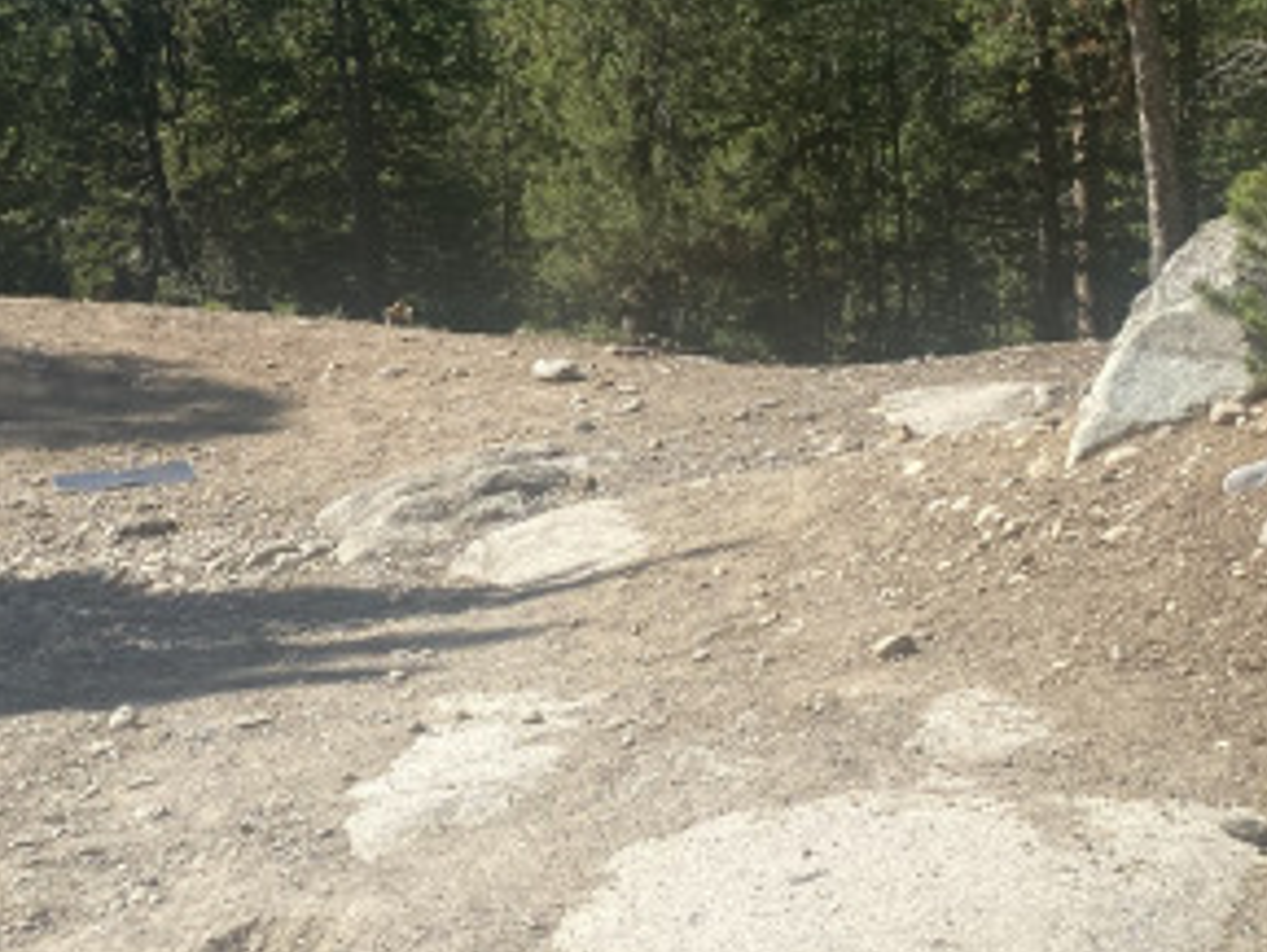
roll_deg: +4.5
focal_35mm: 72
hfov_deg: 27.0
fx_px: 2636
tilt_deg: -3.0
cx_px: 509
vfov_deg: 20.5
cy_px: 461
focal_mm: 4.25
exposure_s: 1/2358
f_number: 1.8
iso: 32
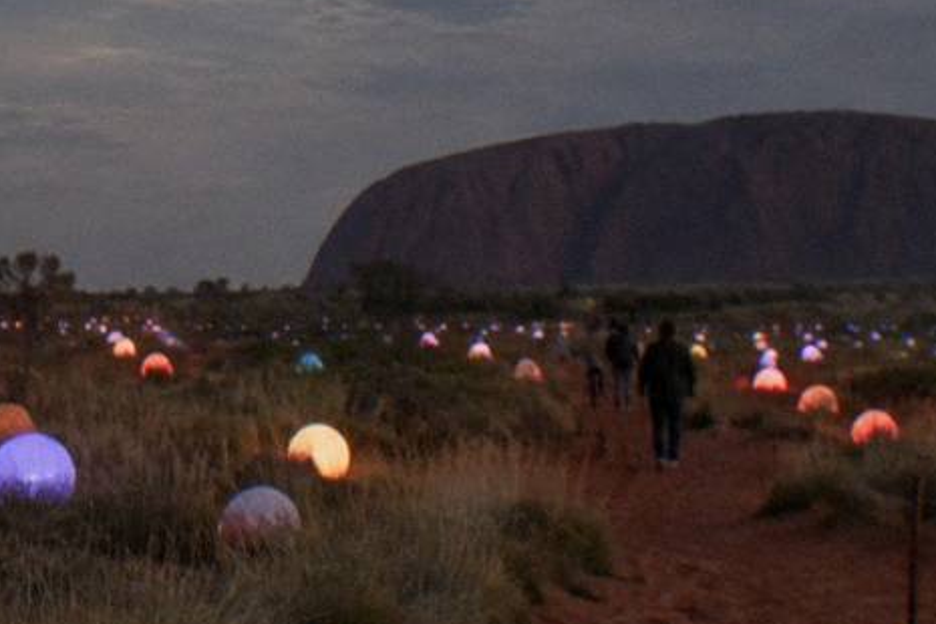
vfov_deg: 13.5
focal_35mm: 101
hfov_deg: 20.2
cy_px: 358
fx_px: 2626
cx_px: 378
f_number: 5.6
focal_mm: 47
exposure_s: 1/30
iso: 4000
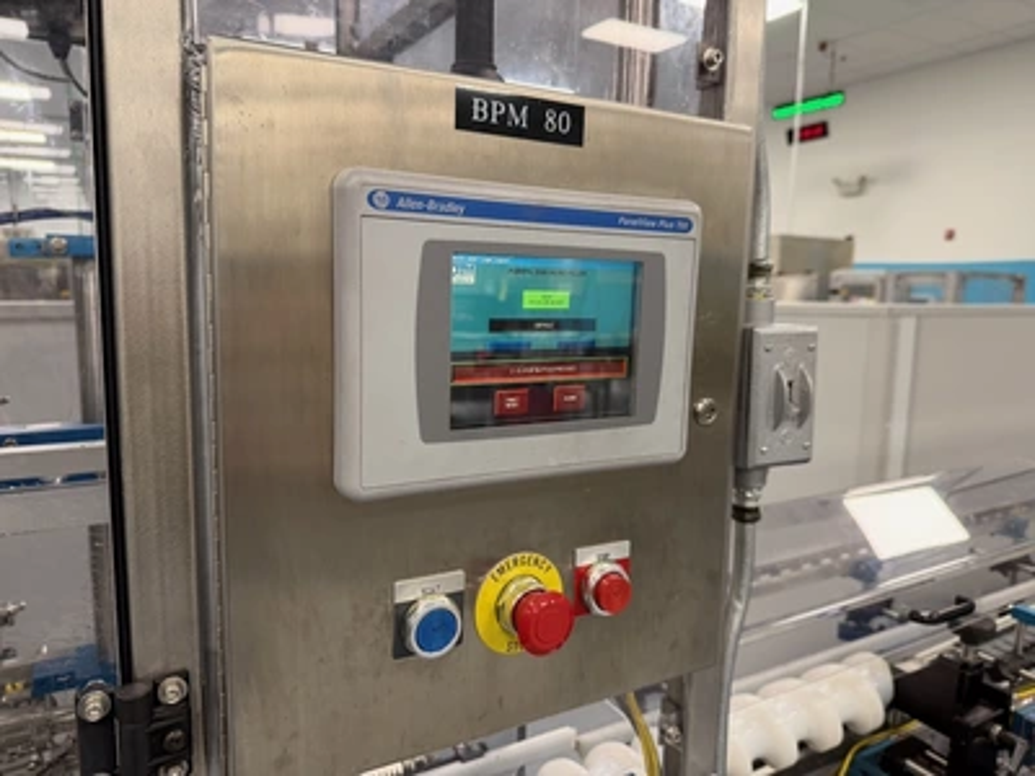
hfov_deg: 71.6
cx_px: 518
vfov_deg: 56.8
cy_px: 388
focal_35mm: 24
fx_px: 718
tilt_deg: -7.0
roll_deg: +0.9
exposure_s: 1/60
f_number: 1.78
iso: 200
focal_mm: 6.76
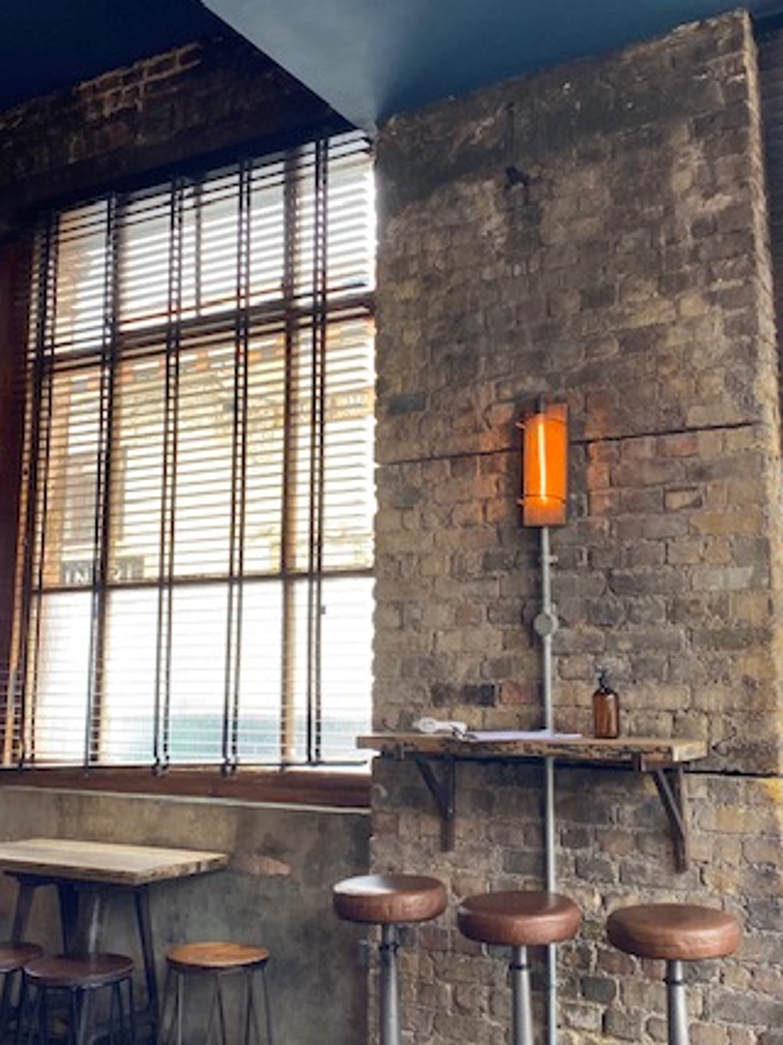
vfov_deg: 47.9
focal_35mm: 39
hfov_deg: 36.8
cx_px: 384
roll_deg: +0.2
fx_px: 1177
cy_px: 499
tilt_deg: +9.1
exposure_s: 1/100
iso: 100
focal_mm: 4.25
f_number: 1.8
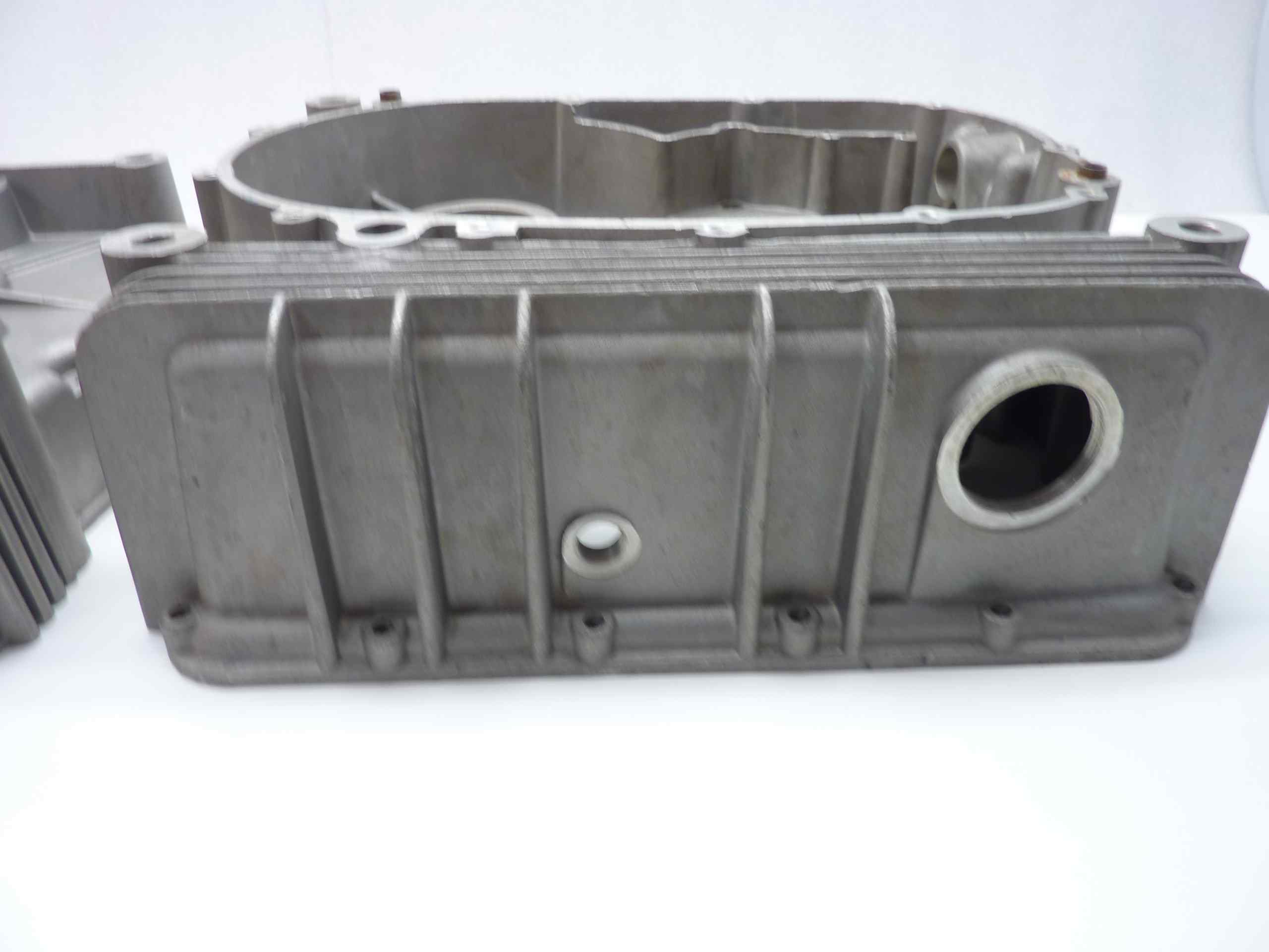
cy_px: 476
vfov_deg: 54.9
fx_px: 916
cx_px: 634
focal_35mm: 25
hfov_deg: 69.4
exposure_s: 1/8
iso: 80
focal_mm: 4.1
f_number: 3.3
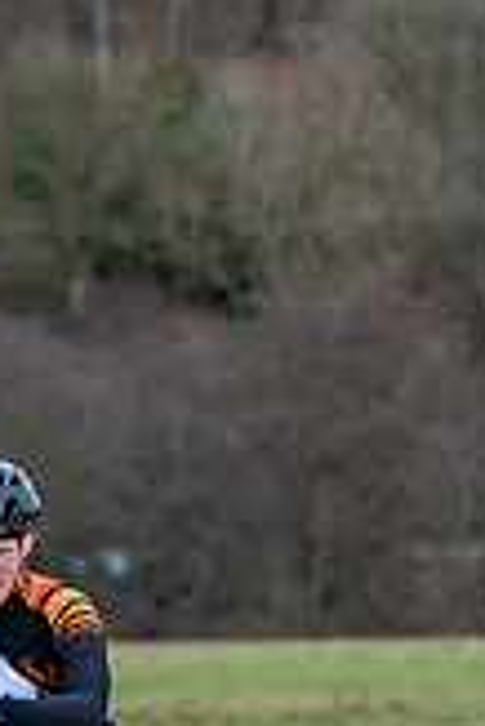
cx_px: -102
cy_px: 846
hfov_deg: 5.0
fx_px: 5565
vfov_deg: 7.4
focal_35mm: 276
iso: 1250
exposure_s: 1/1000
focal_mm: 100
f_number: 3.5
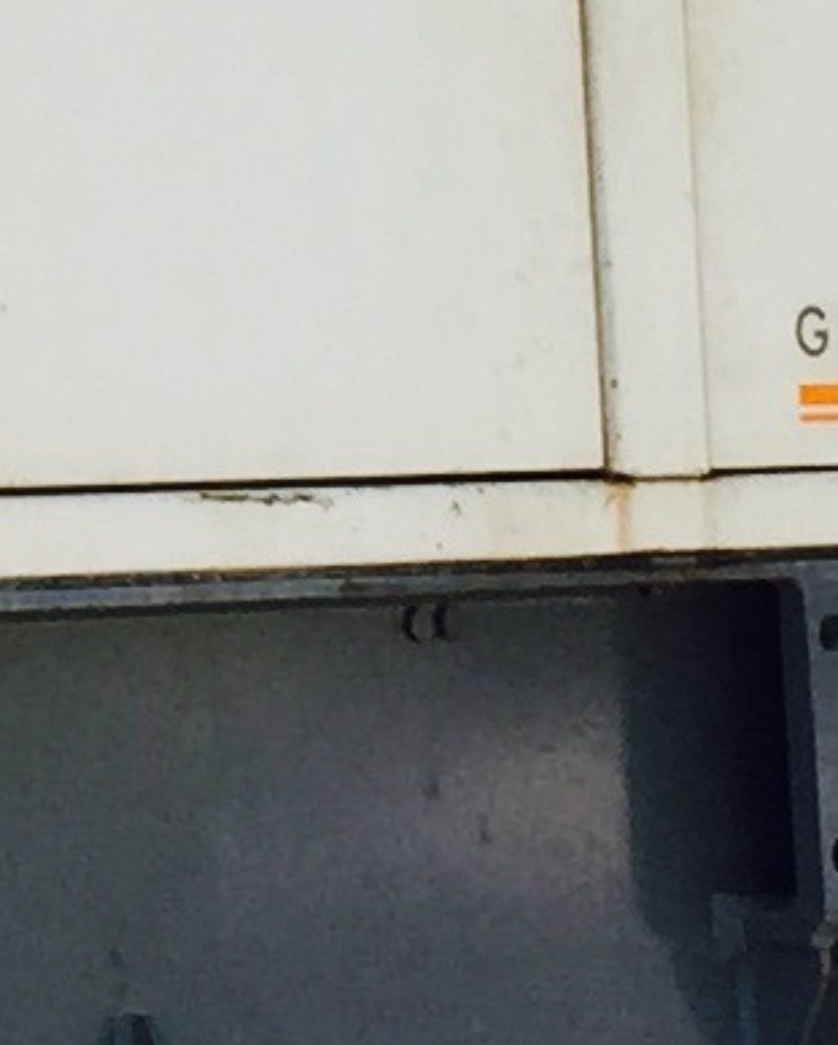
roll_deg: -0.4
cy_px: -54
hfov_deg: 6.4
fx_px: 7370
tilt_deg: +7.6
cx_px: -617
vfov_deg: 8.1
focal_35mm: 238
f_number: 2.2
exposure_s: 1/1319
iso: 32
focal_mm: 4.15
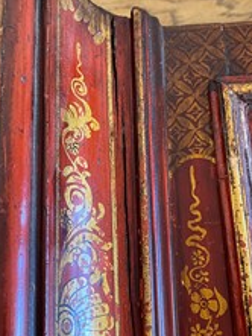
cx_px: 137
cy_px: 207
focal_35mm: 47
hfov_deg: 30.9
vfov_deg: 40.2
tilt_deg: -74.5
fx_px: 456
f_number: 1.6
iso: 250
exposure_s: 1/50
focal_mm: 5.1
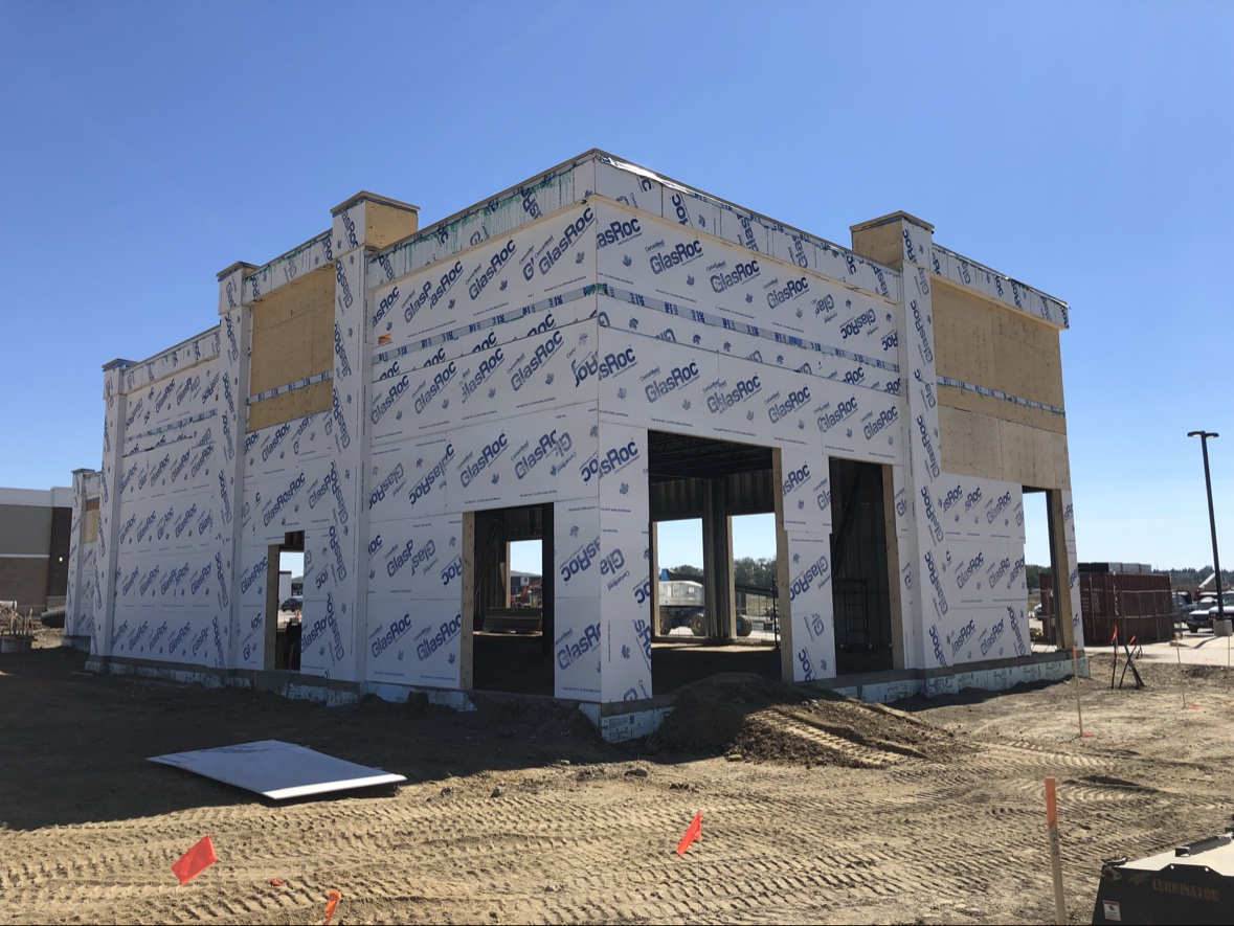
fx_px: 998
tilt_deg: +8.3
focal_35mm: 28
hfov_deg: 63.4
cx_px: 617
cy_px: 463
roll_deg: +1.1
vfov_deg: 49.8
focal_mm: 3.99
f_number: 1.8
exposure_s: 1/2208
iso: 20
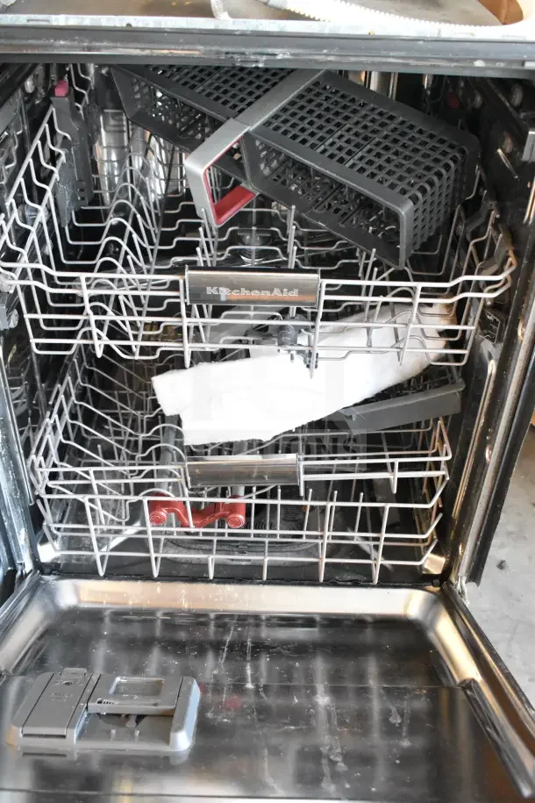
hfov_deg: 36.9
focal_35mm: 36
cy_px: 402
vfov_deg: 53.1
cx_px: 268
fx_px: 802
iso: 6400
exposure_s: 1/100
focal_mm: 24
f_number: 4.5
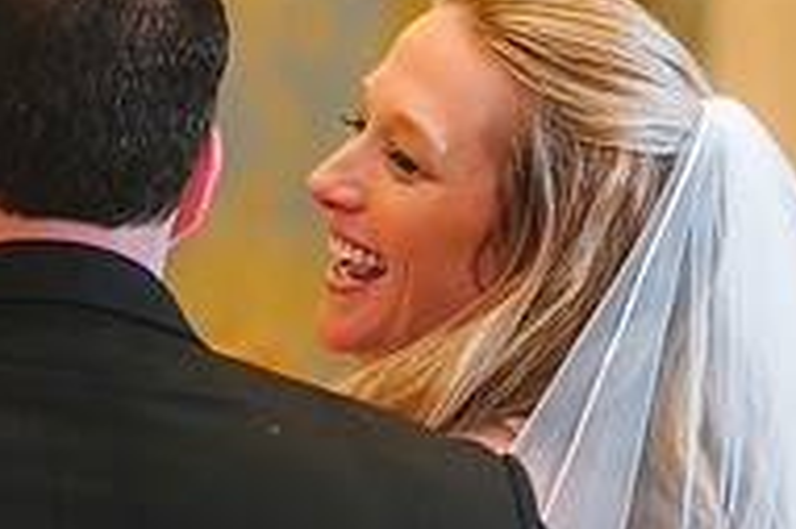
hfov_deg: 4.5
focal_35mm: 456
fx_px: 10074
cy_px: 641
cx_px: -146
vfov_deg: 3.0
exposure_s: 1/60
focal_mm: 150
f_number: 2.8
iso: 2500
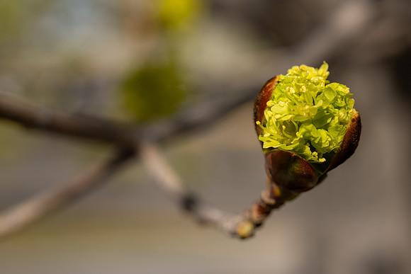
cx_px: 206
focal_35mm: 60
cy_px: 137
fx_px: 685
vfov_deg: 22.6
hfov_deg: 33.4
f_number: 10
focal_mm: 60
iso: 250
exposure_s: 1/640
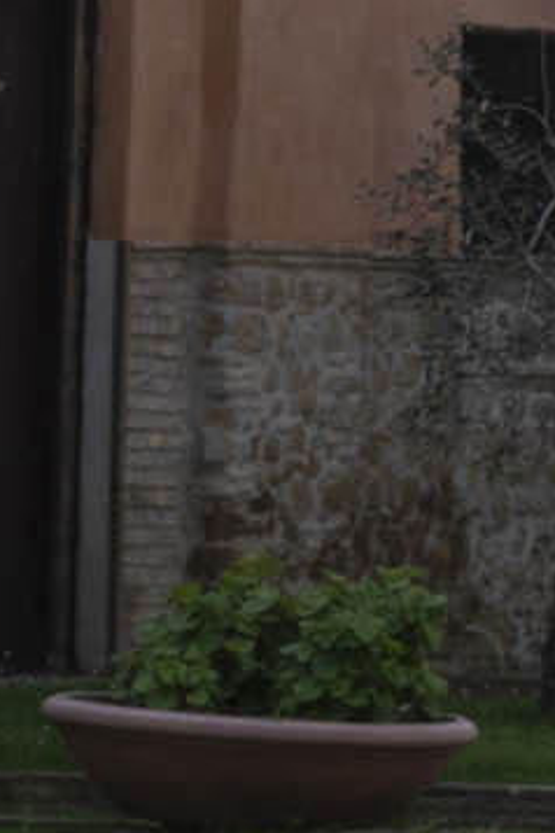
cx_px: 2658
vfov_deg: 5.1
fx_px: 9226
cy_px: -282
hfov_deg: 3.2
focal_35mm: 399
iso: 64
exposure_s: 1/125
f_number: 8
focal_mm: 44
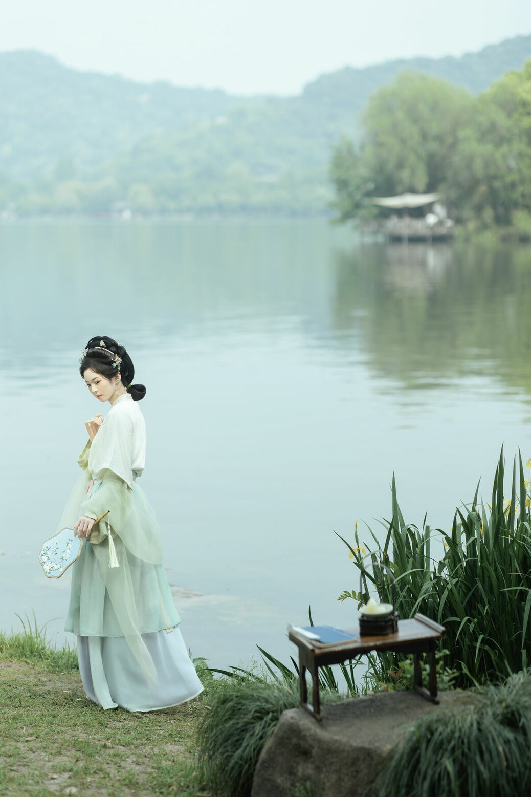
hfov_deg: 15.9
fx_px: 1903
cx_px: 264
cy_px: 402
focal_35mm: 86
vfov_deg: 23.6
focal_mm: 85
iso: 100
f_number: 2
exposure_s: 1/2500
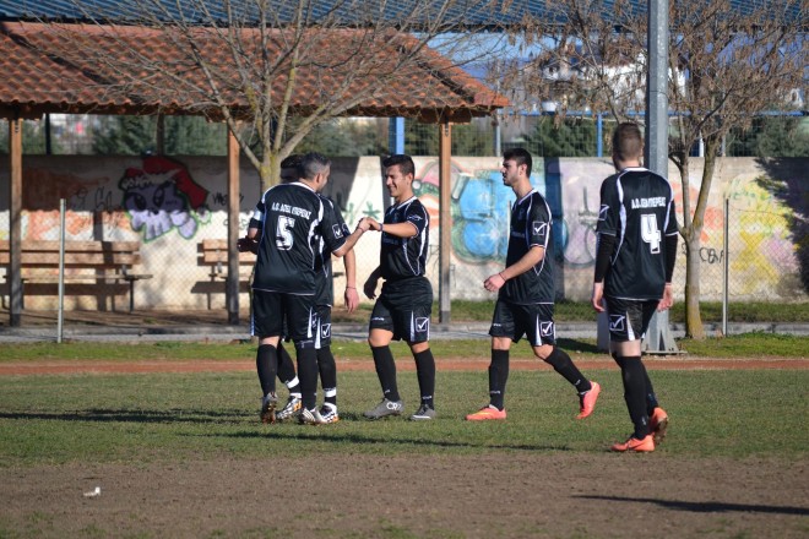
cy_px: 270
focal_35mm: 300
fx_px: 6741
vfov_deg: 4.6
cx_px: 404
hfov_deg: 6.9
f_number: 6.3
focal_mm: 200
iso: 400
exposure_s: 1/1600
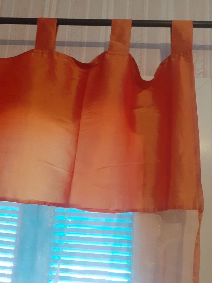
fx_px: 245
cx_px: 116
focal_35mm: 30
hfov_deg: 46.7
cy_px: 152
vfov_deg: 59.9
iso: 200
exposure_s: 1/33
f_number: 1.9
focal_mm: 3.6
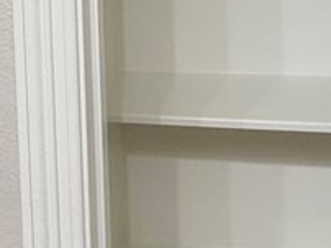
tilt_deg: -4.8
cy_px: -51
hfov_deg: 27.1
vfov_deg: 19.5
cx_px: 90
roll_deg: +2.0
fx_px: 678
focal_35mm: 71
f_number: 2.2
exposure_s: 1/120
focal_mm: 2.22
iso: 250
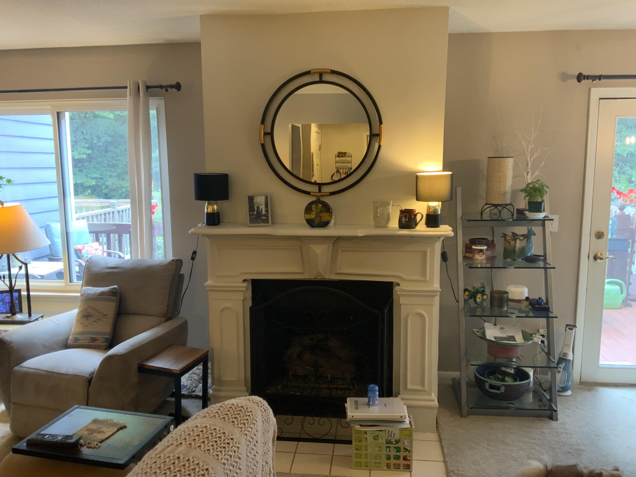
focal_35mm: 29
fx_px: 533
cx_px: 318
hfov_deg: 61.7
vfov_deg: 48.2
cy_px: 238
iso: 200
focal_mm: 3
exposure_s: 1/60
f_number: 1.8
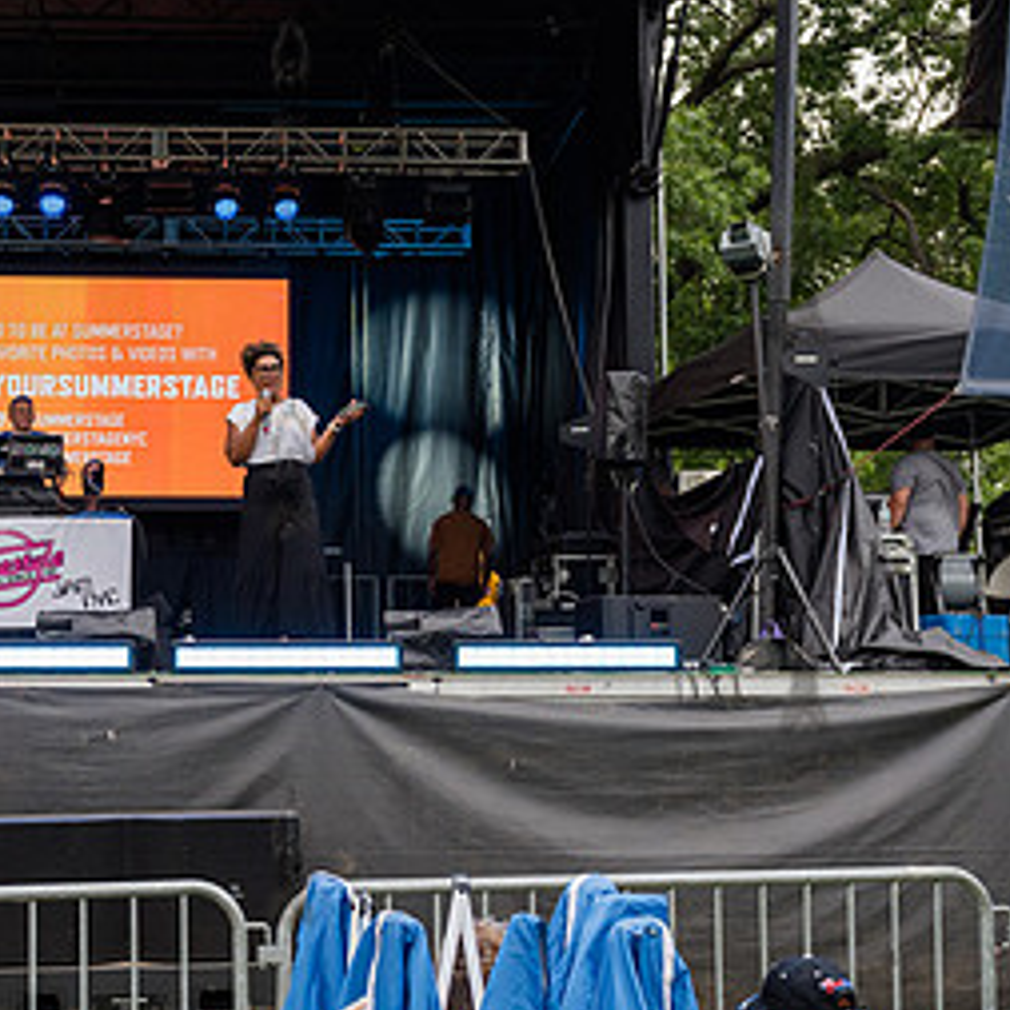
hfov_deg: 34.8
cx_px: 287
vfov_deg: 35.3
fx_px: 1584
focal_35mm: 48
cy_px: 469
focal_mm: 24
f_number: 4
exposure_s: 1/400
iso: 500
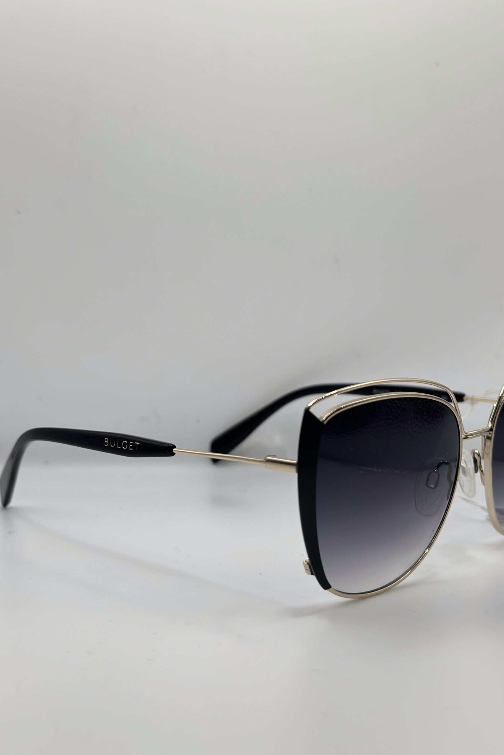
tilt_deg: -23.0
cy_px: 377
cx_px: 267
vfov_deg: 39.6
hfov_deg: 27.0
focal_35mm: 50
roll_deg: -0.5
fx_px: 1050
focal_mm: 6.86
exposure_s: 1/734
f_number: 1.78
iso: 80
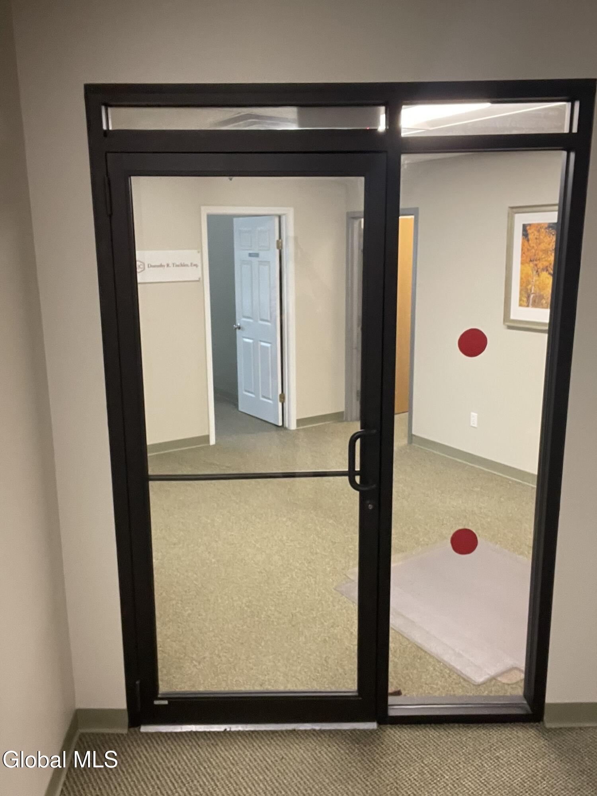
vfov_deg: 60.0
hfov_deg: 46.8
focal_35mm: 30
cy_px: 398
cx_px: 298
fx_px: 690
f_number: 2.2
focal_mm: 2.71
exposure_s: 1/41
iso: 200
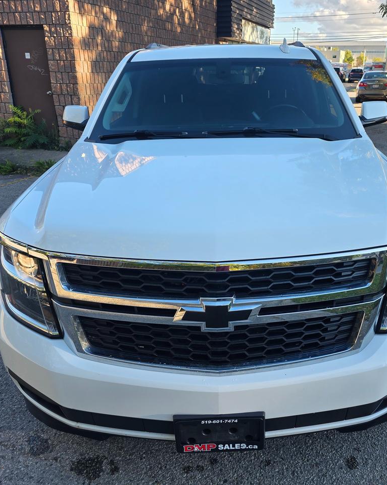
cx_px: 238
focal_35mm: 30
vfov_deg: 58.8
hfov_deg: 48.1
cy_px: 242
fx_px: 430
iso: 12
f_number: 1.7
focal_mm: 6.3
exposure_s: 1/120
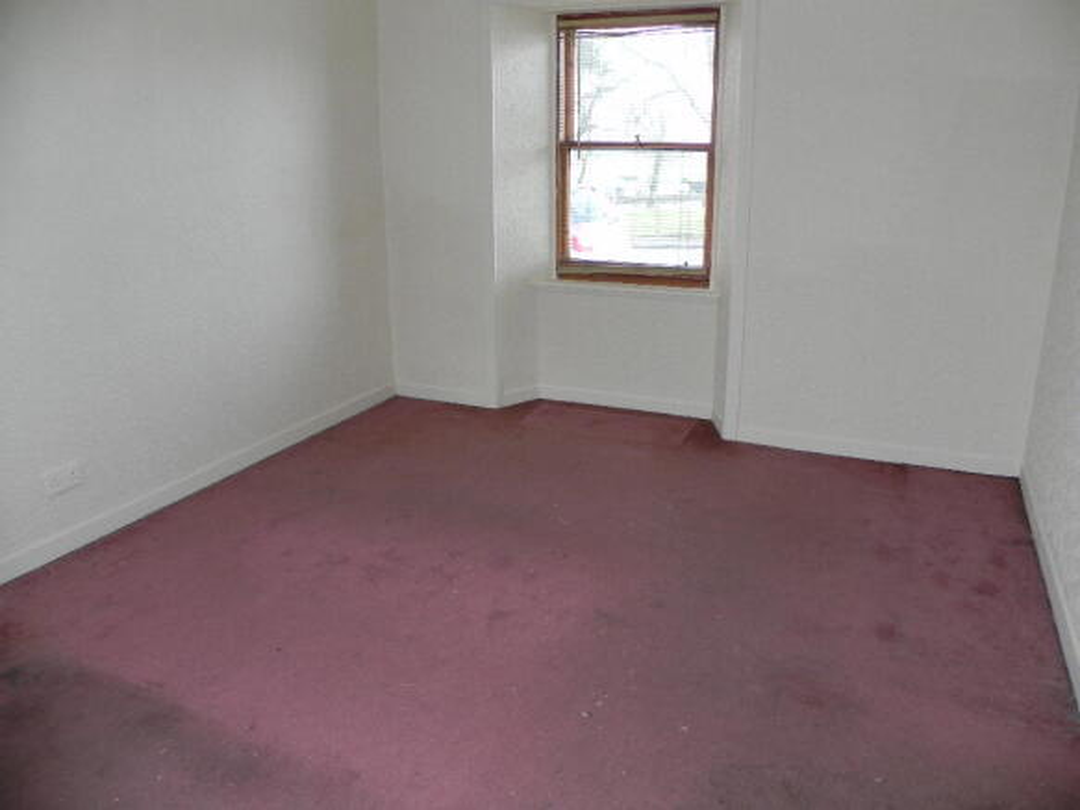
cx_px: 540
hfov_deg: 67.3
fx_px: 811
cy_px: 405
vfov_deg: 53.0
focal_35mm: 26
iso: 200
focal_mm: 4.6
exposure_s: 1/30
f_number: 2.8
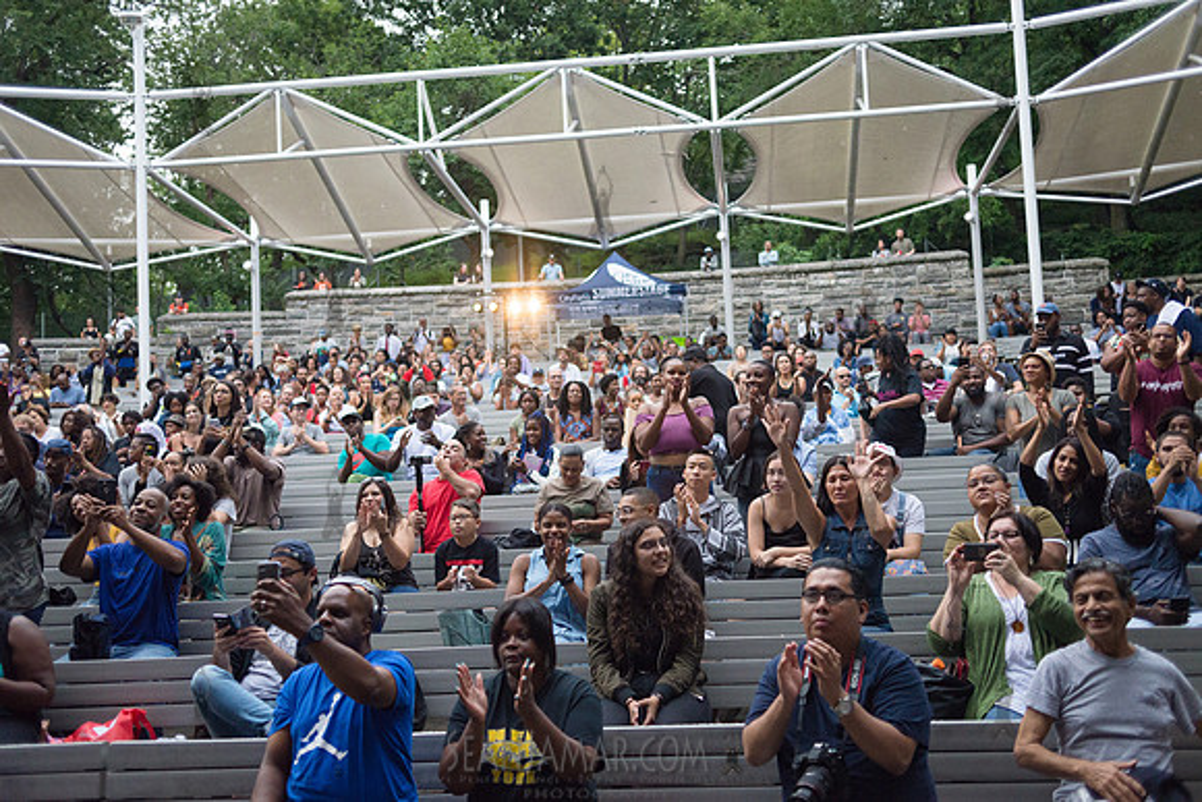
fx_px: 1169
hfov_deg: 54.4
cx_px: 601
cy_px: 401
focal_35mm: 35
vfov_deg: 37.9
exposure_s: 1/4000
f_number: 2.8
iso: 2000
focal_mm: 35
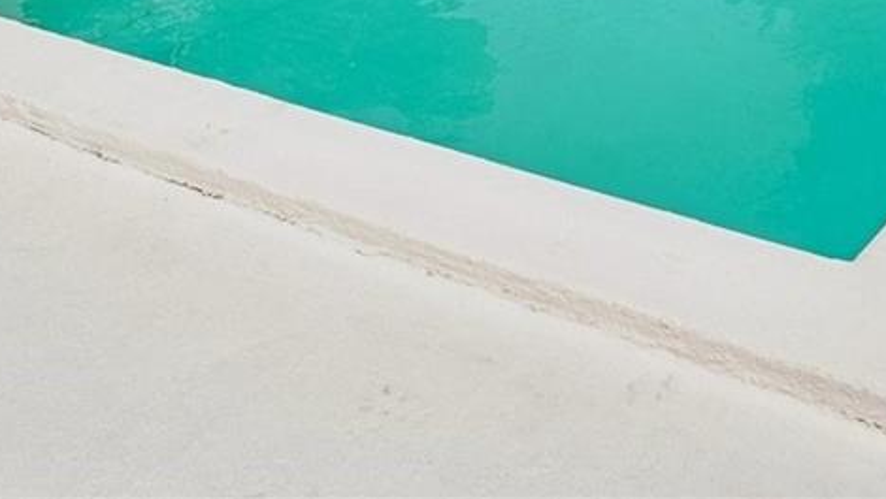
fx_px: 1340
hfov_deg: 36.3
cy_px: -503
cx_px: 575
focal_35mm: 57
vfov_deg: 16.2
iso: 400
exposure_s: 1/800
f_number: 8
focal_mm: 16
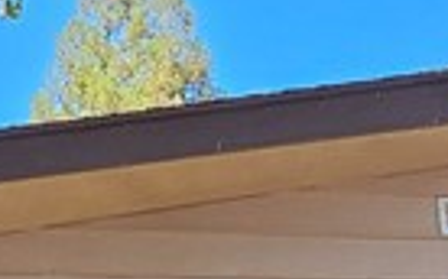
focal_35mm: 102
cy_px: 759
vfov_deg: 10.3
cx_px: -75
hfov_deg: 19.4
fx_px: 1244
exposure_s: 1/234
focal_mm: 2.2
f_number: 2.2
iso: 50
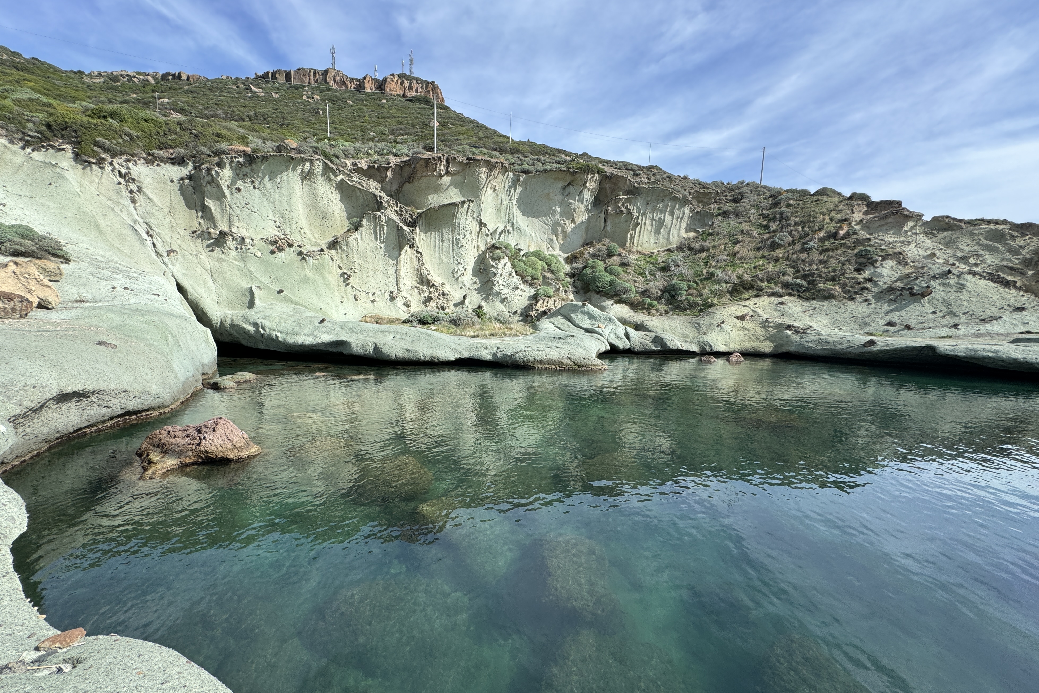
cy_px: 391
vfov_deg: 77.0
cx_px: 505
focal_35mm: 15
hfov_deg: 100.4
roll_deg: -1.2
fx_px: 433
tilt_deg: -10.5
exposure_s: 1/1236
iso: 50
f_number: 2.2
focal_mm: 2.22
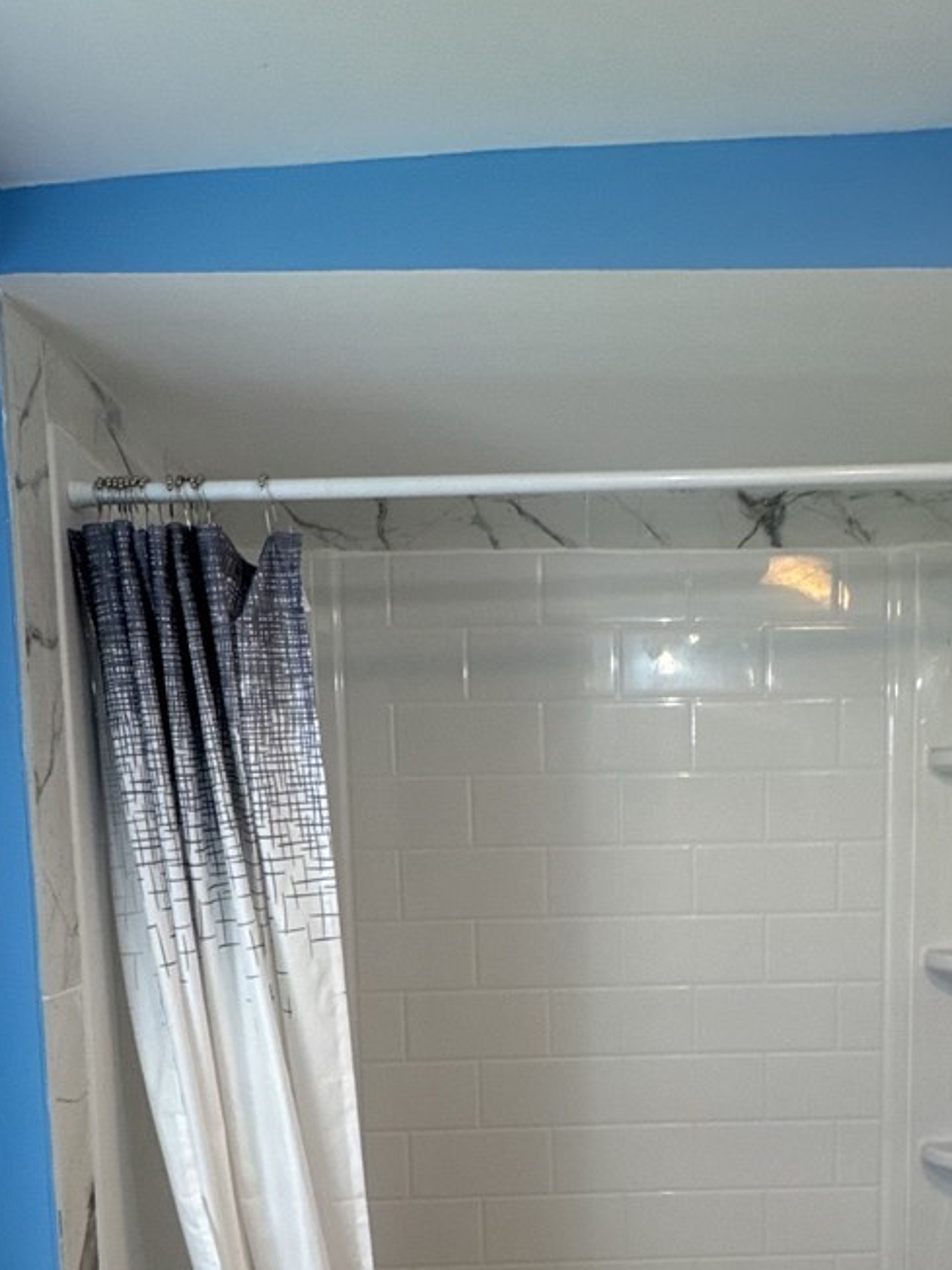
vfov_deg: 53.0
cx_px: 565
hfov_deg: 42.8
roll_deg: +0.4
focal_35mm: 33
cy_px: 943
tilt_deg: -6.9
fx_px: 1210
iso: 160
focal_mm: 2.22
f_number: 2.2
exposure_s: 1/120
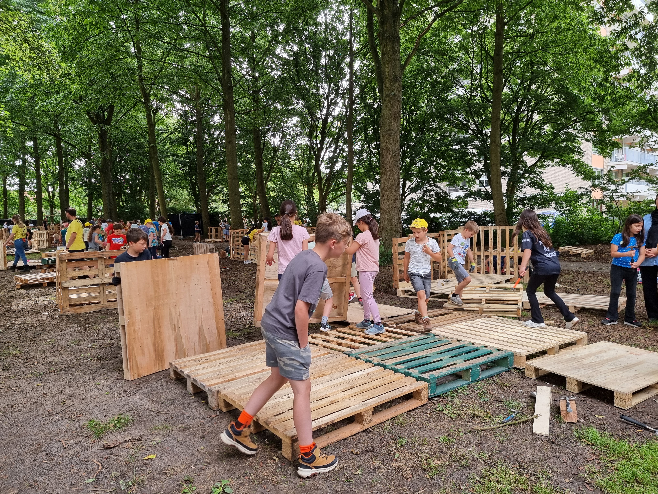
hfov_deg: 71.6
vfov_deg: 56.8
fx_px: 456
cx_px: 329
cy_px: 247
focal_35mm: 24
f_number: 1.8
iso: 50
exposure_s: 1/100
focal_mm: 6.7
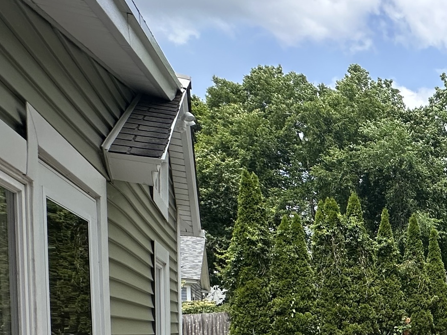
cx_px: 614
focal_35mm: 41
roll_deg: -0.7
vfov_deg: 31.6
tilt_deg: -3.0
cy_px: 358
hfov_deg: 31.7
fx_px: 529
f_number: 2.2
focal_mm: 2.22
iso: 40
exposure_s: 1/1171
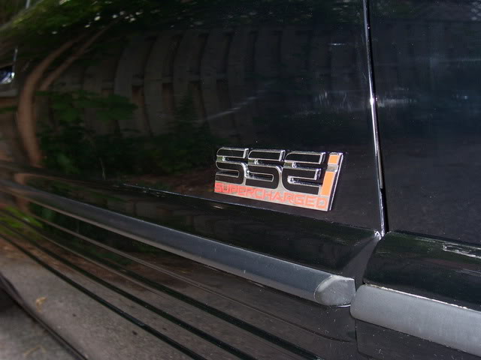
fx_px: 584
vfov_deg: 34.3
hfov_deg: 44.8
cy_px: 180
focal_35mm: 42
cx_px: 240
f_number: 3
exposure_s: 1/60
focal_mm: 7
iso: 80
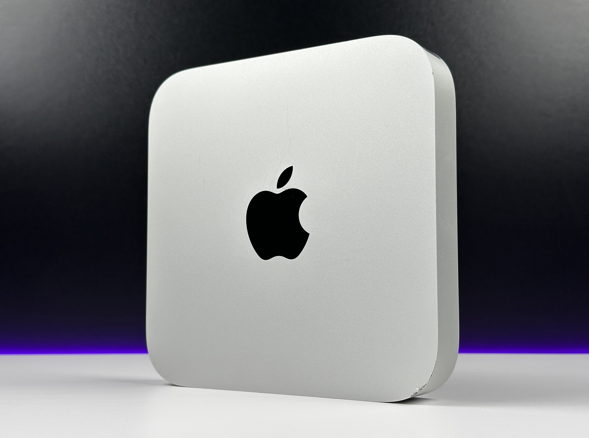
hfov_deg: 39.8
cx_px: 294
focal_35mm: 48
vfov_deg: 30.1
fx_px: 814
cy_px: 219
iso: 50
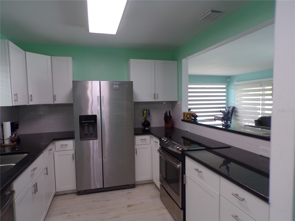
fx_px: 205
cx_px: 148
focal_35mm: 24
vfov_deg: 56.8
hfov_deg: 71.6
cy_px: 110
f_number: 3
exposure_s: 1/34
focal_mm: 4.3
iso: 85
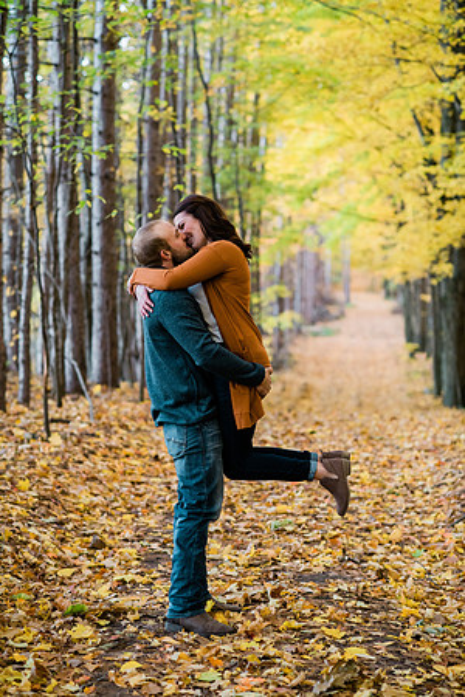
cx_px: 232
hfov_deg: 16.1
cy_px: 348
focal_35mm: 85
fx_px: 1647
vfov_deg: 23.9
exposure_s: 1/200
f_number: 2.8
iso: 500
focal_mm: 85
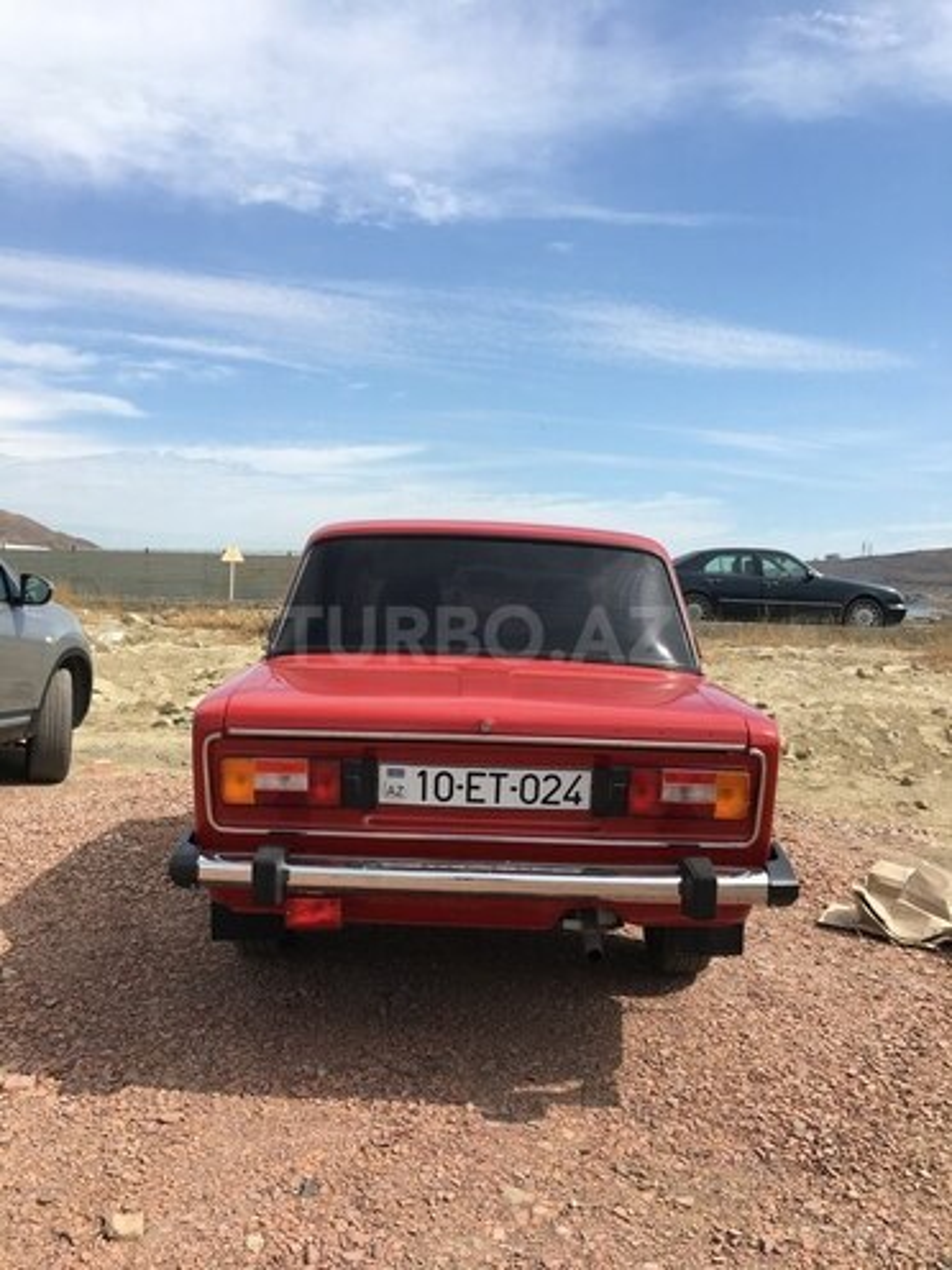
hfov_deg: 48.2
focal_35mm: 29
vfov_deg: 61.7
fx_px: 1063
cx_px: 476
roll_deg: -2.4
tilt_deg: -1.3
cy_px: 635
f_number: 2.2
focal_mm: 4.15
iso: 25
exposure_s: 1/1425
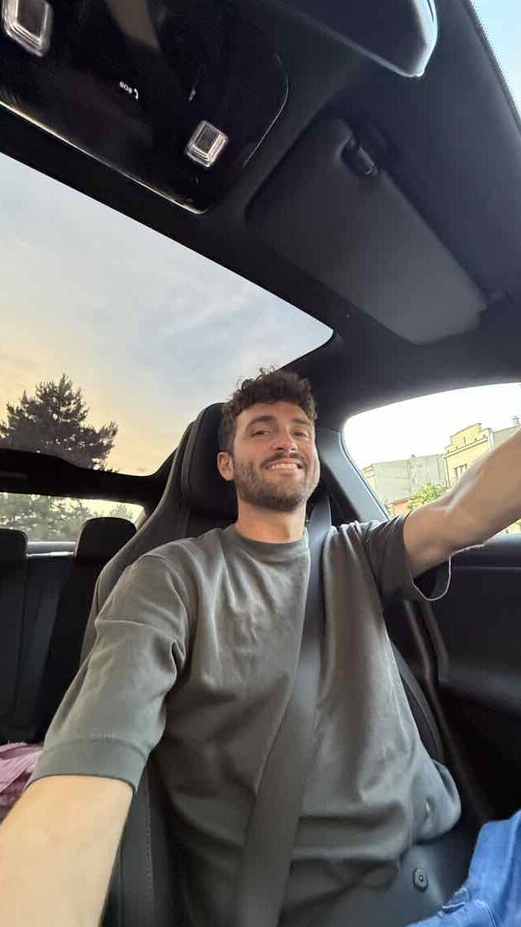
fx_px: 393
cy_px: 453
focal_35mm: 16
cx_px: 331
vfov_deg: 99.4
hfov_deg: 65.9
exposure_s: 1/60
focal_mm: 2.22
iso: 640
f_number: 2.2
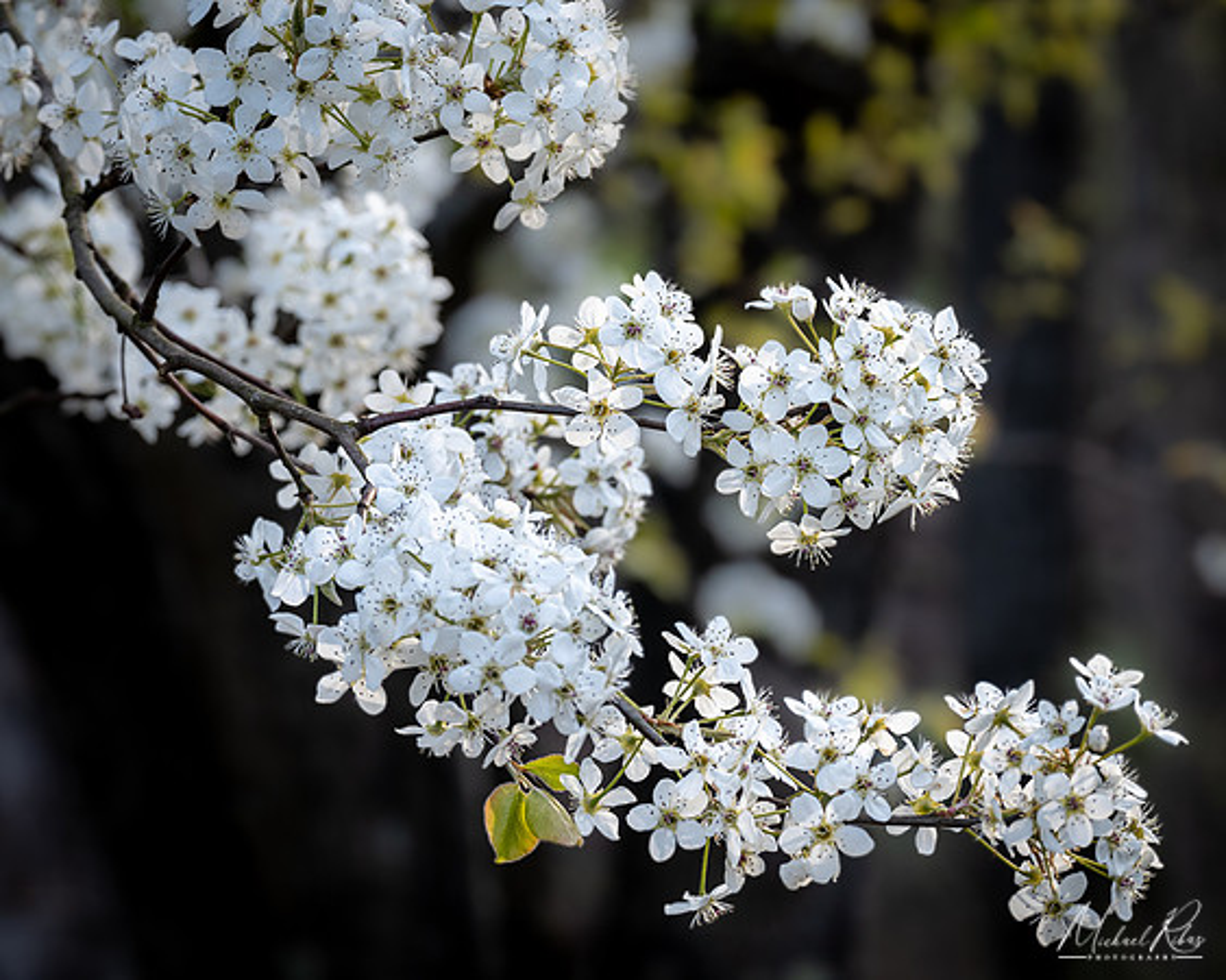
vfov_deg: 8.0
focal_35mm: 193
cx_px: 464
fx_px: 6983
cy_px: 472
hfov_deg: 10.0
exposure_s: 1/200
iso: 400
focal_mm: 110
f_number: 8
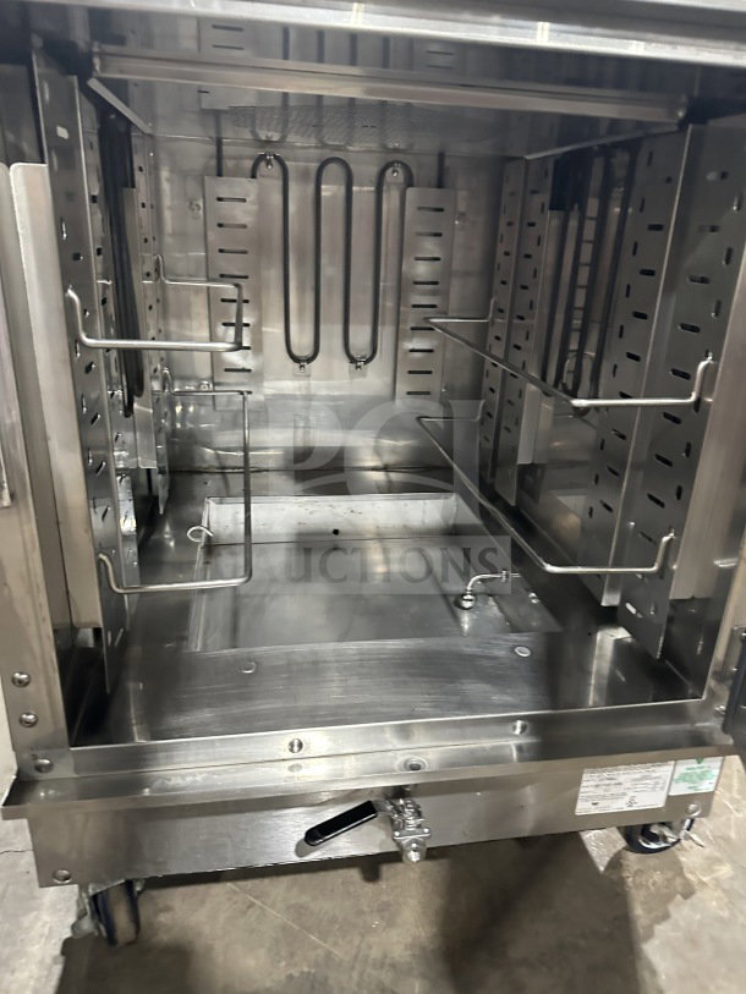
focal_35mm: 24
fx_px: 689
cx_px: 373
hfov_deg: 56.8
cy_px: 497
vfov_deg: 71.6
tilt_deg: -19.8
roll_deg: -3.2
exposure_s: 1/56
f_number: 1.78
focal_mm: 6.86
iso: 1000
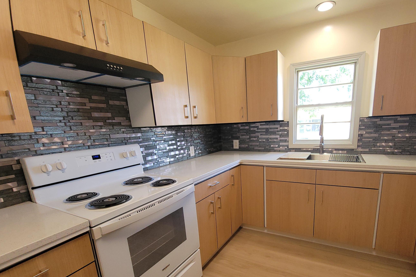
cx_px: 234
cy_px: 163
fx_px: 185
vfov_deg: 73.1
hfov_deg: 96.2
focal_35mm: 16
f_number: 2.2
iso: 100
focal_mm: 2.2
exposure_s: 1/60
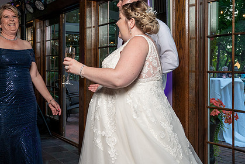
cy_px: 66
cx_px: 85
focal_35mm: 47
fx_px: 320
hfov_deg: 41.4
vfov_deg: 28.6
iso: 2000
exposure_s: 1/200
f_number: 5.6
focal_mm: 33
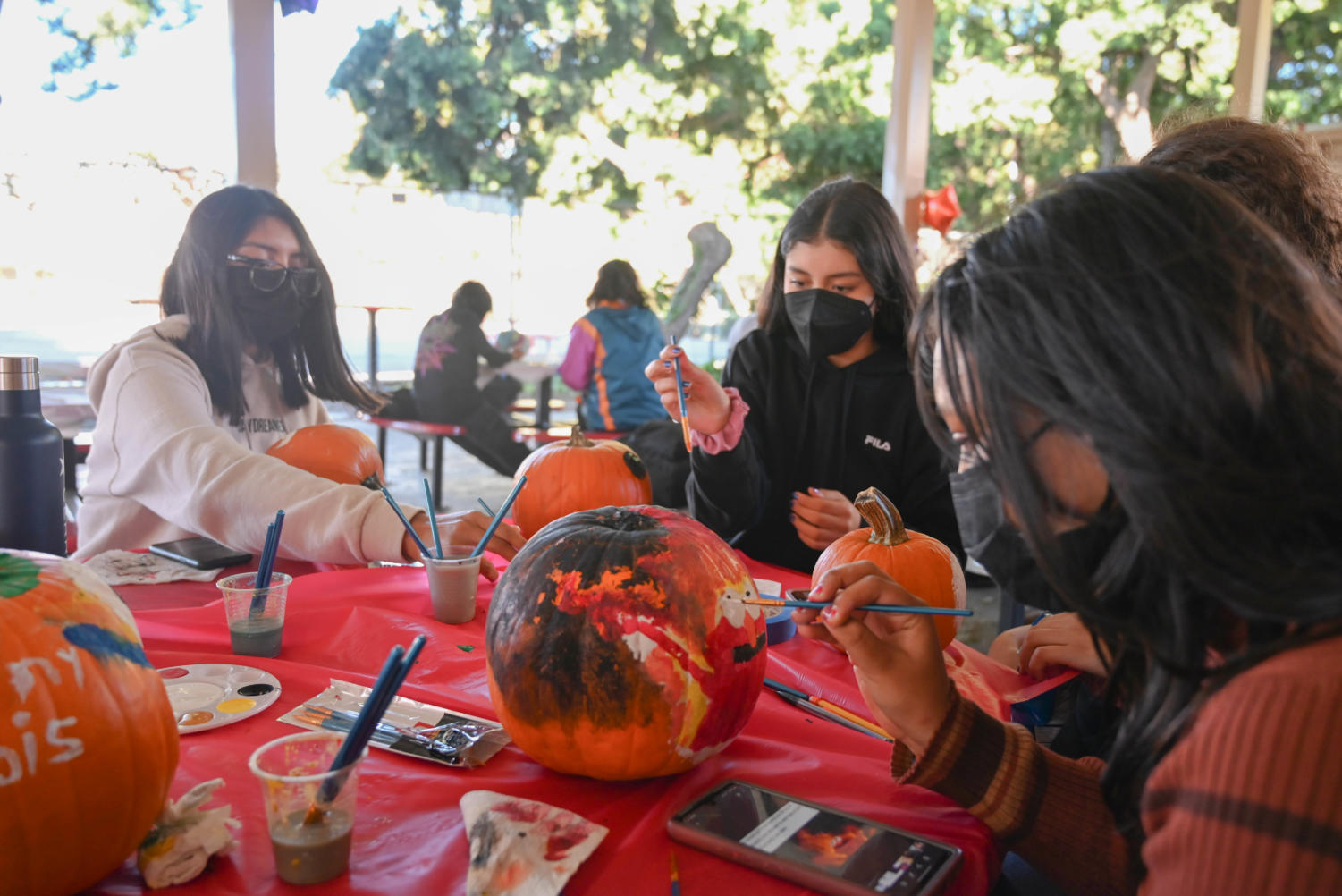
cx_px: 671
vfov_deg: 45.0
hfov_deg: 63.6
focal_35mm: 29
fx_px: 1081
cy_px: 448
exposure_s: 1/125
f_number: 4
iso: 800
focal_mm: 29
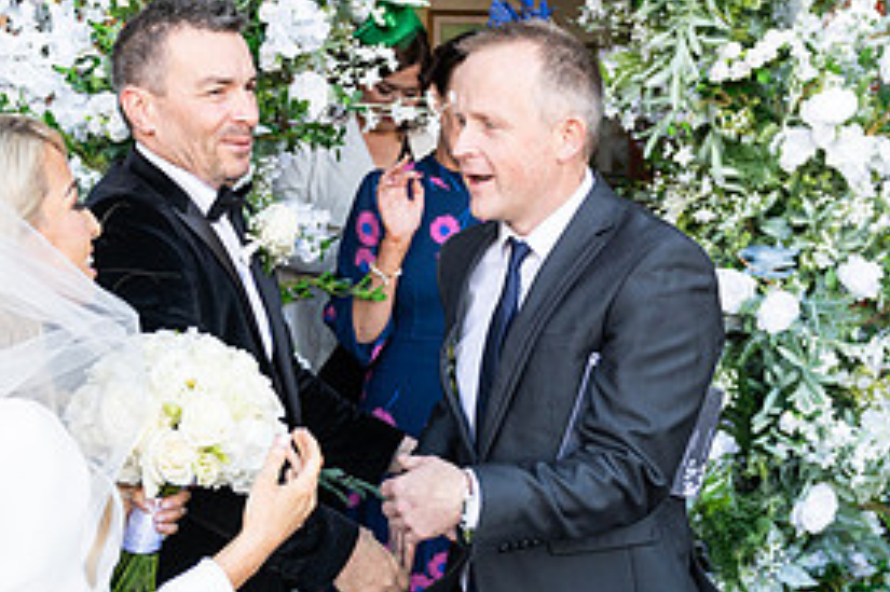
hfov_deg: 35.1
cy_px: 380
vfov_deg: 23.7
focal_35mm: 57
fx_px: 1408
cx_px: 421
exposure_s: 1/500
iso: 500
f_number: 3.5
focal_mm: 27
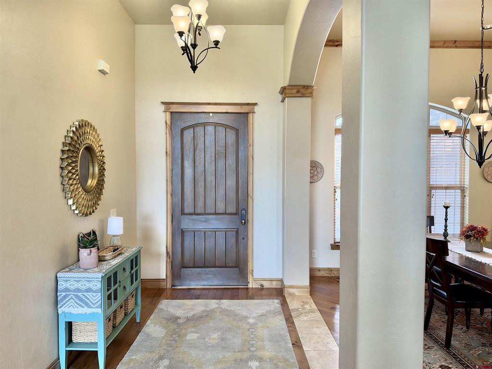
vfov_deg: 56.8
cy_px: 184
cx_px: 246
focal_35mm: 24
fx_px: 341
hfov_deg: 71.6
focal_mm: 6.93
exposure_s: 1/133
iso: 200
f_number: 1.8
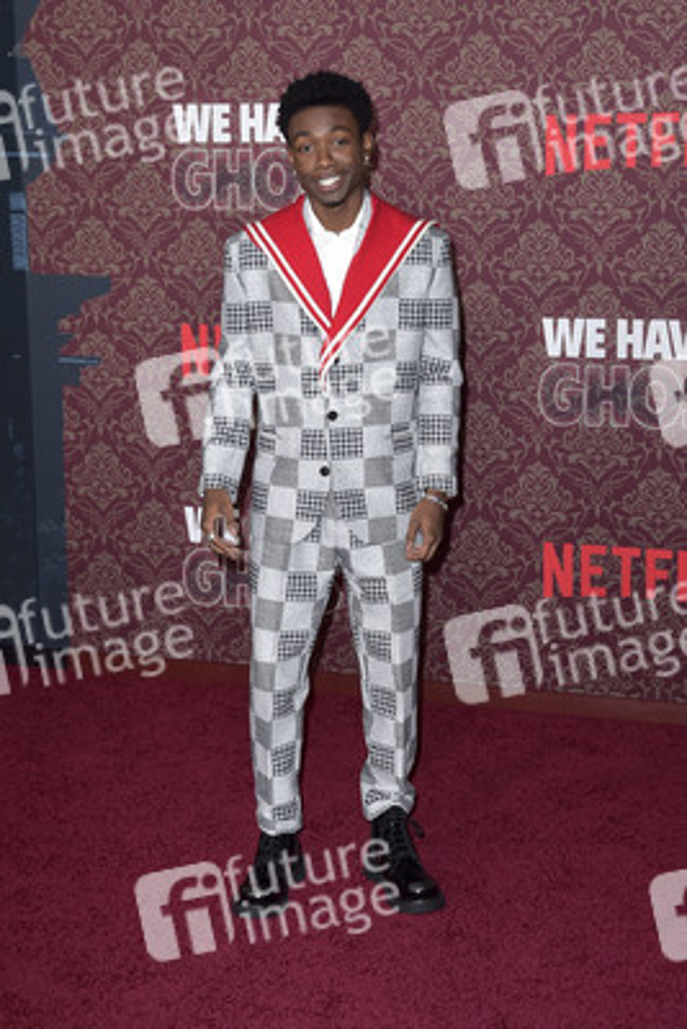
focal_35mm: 50
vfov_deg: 39.6
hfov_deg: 27.0
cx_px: 344
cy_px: 514
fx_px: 1430
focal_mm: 50
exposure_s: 1/250
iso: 640
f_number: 6.3
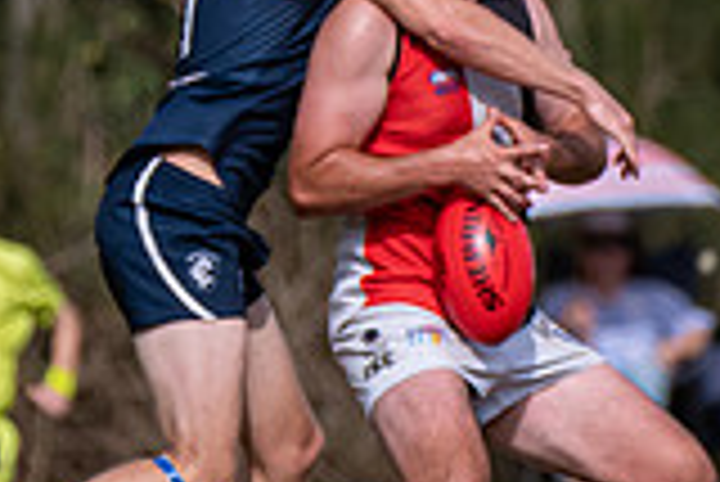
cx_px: 555
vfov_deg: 0.7
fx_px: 41777
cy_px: -152
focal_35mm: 2087
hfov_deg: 1.0
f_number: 6.3
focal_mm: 400
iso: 800
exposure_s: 1/4000
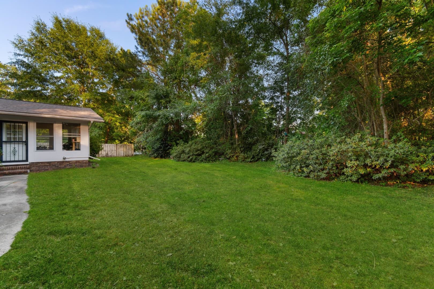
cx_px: 217
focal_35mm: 15
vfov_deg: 77.3
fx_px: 181
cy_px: 144
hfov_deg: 100.4
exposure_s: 1/15
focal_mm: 10
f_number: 4.5
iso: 100
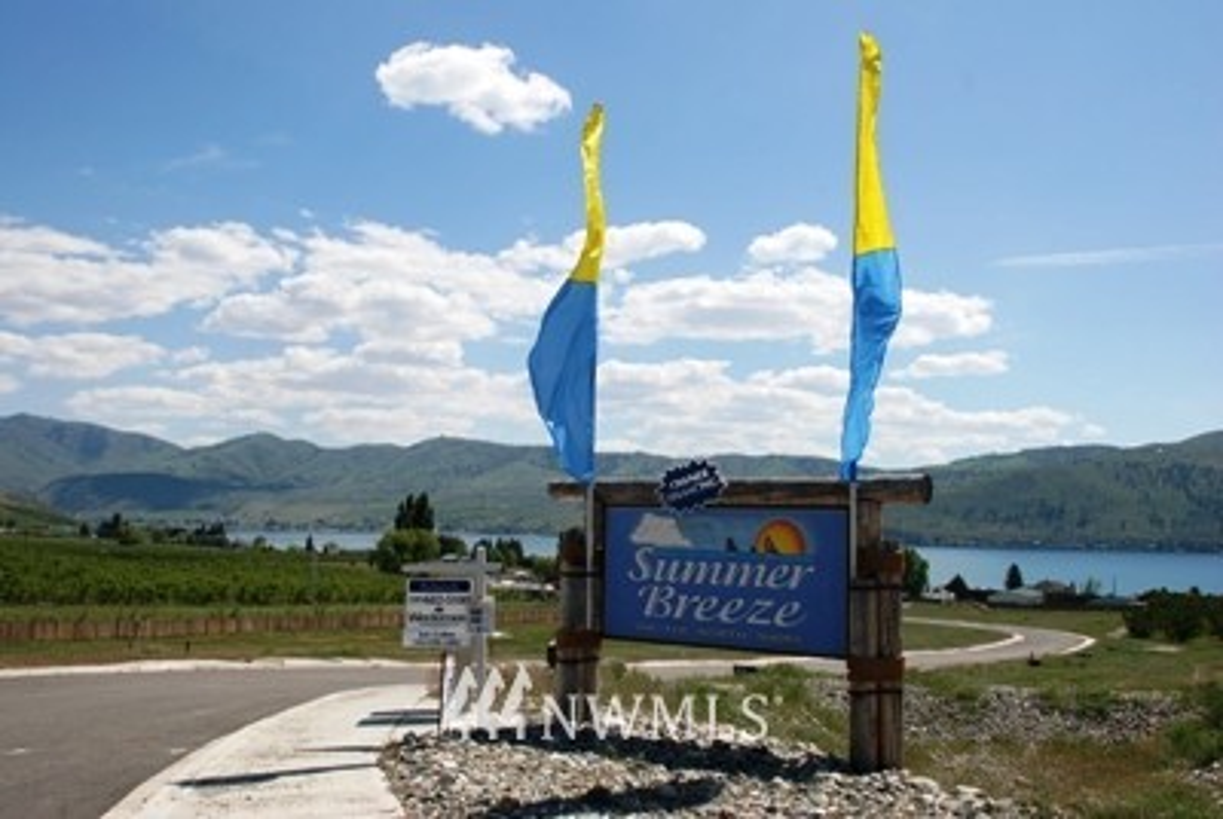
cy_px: 410
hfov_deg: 53.1
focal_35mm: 36
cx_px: 612
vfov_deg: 37.0
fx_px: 1225
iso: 100
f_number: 8
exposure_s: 1/250
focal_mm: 24
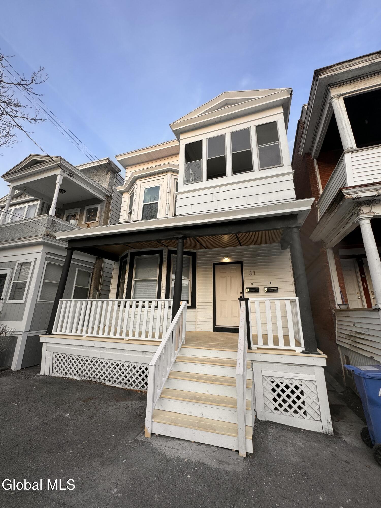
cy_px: 254
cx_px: 190
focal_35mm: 14
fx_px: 205
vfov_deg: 102.1
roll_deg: +0.0
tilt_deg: +15.0
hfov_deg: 85.7
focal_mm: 2.22
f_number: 2.2
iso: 40
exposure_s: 1/129
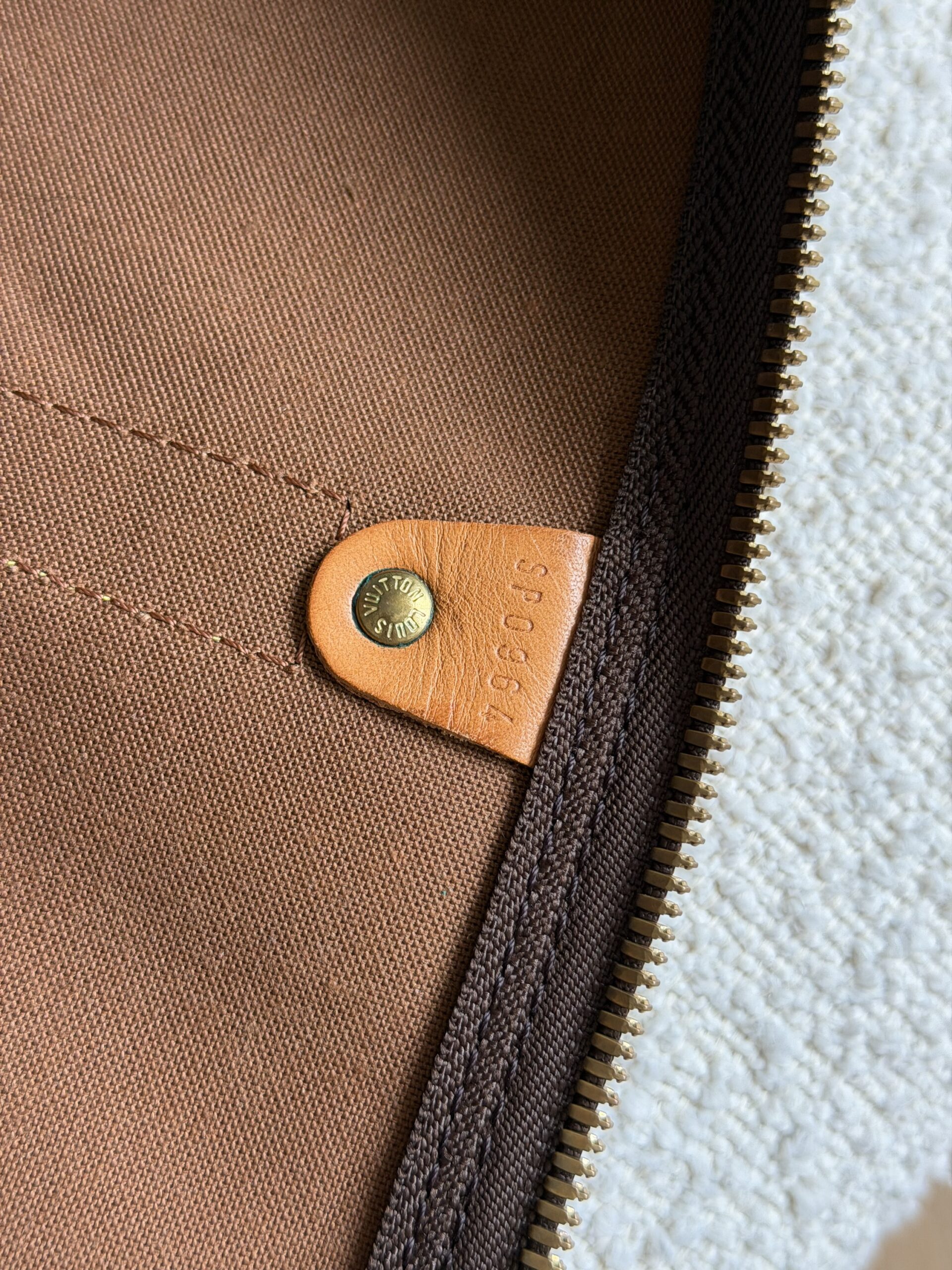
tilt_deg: -79.1
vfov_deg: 39.7
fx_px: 1760
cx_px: 476
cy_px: 635
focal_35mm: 48
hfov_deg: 30.3
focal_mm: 6.76
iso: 160
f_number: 1.78
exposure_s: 1/60
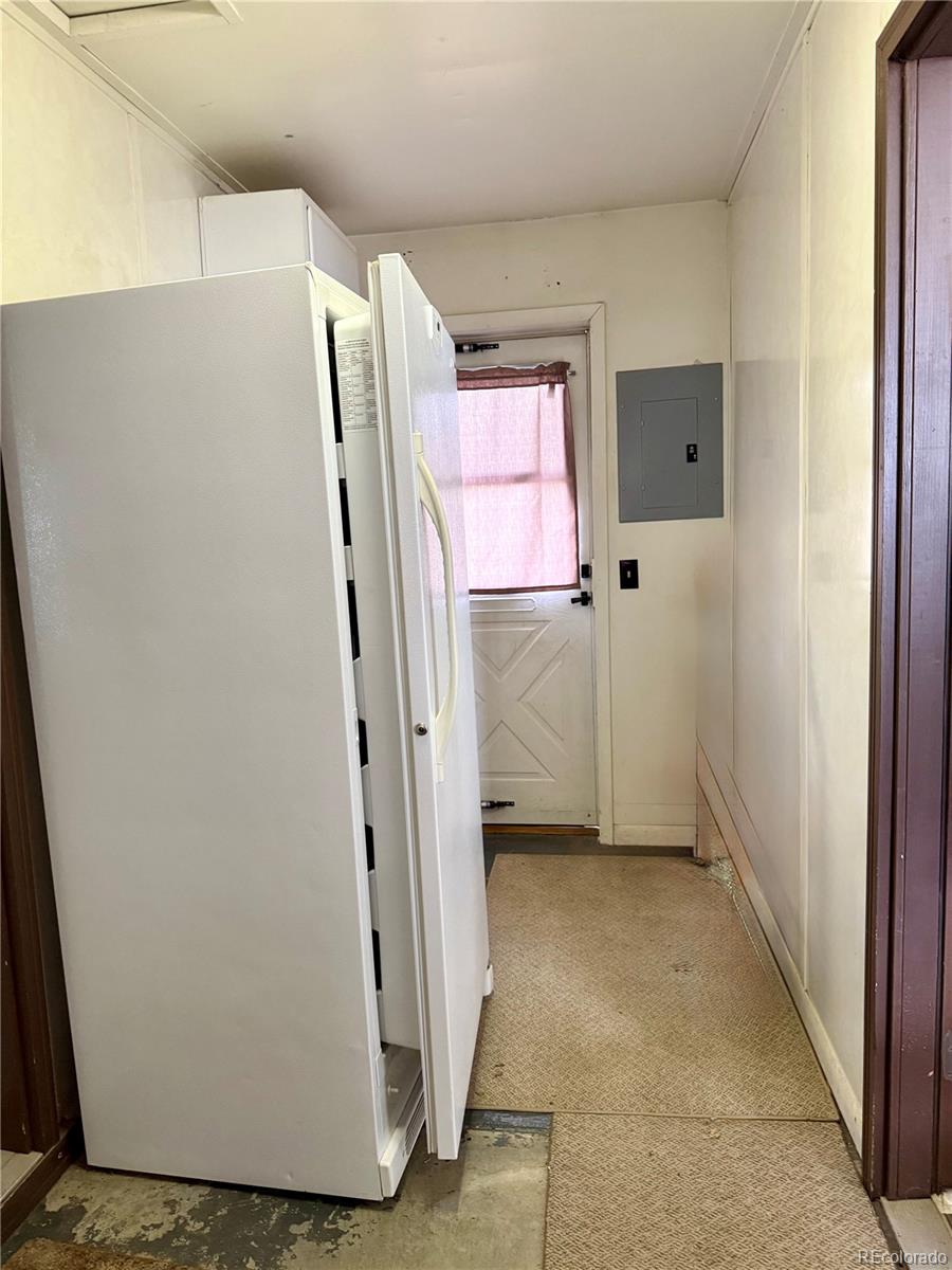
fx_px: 880
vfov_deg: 71.6
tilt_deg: -7.8
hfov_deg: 56.8
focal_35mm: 24
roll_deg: +2.7
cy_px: 635
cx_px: 476
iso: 400
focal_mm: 6.76
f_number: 1.78
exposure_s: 1/60
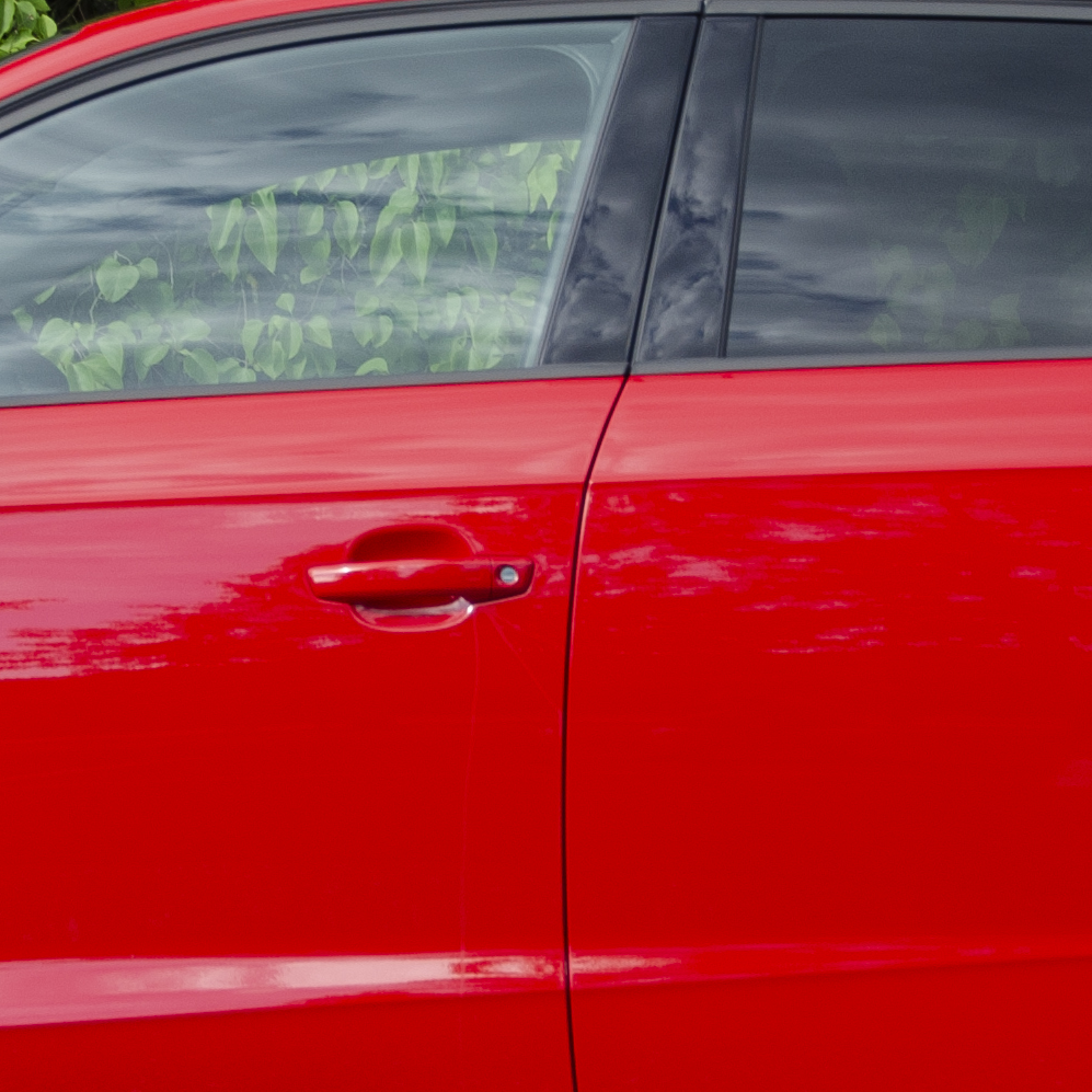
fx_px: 7855
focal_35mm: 220
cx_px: 364
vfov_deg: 7.9
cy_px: 393
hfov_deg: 7.9
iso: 100
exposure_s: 1/200
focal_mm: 35
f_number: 5
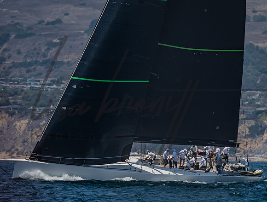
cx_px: 172
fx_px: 4593
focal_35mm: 594
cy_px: 112
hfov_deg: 3.3
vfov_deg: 2.5
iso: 320
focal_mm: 400
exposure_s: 1/2000
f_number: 5.6
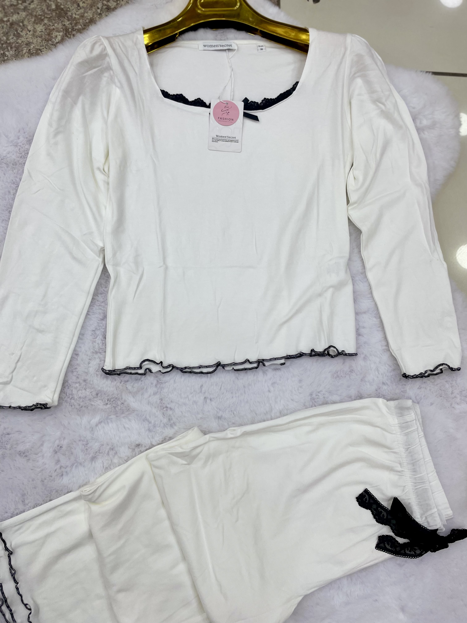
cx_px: 234
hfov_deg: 53.1
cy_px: 312
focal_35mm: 26
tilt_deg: -81.1
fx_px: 468
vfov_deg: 67.3
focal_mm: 4.2
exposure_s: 1/251
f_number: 1.6
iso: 40
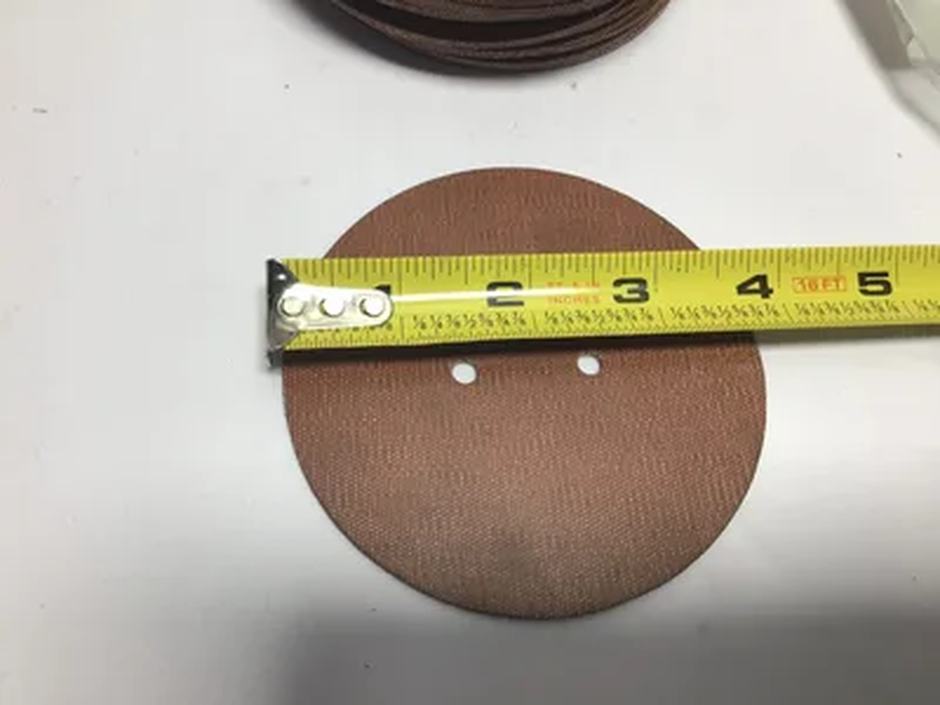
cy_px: 352
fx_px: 842
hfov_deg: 58.4
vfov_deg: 45.4
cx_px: 470
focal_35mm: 31
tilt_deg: -66.4
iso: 32
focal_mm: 3.3
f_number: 2.4
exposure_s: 1/120
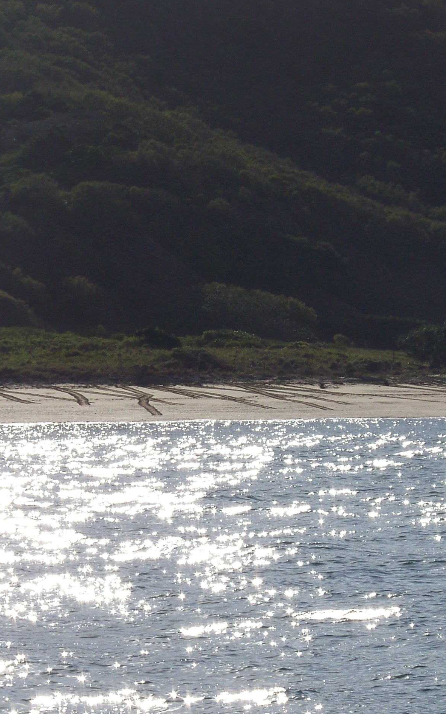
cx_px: 238
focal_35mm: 276
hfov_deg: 4.8
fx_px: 5368
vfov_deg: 7.6
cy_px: 420
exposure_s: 1/1000
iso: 64
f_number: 5
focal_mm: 25.7
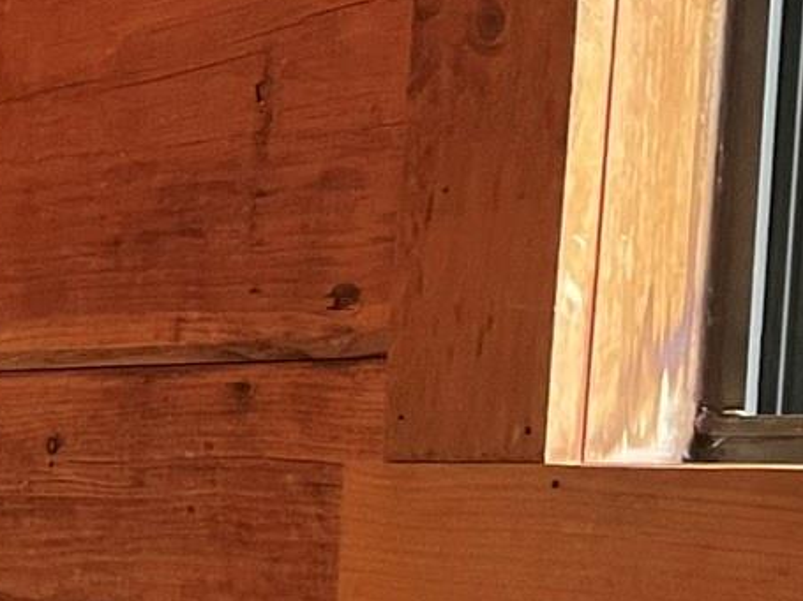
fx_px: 2713
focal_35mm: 117
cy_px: 580
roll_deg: -3.3
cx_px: -902
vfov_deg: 12.5
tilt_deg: -1.0
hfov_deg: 13.8
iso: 250
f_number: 1.6
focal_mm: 4.2
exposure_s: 1/60
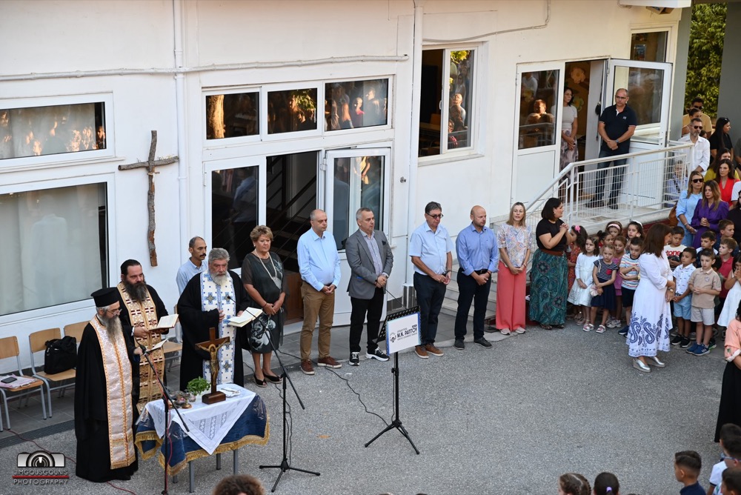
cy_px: 248
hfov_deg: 28.8
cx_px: 370
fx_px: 1442
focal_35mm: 70
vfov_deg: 19.5
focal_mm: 70
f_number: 3.2
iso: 640
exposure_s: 1/500
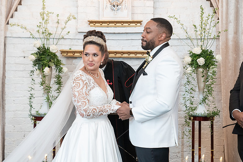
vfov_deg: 16.6
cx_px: 122
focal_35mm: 82
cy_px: 78
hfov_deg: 24.7
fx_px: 556
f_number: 4
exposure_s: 1/100
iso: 2000
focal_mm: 70
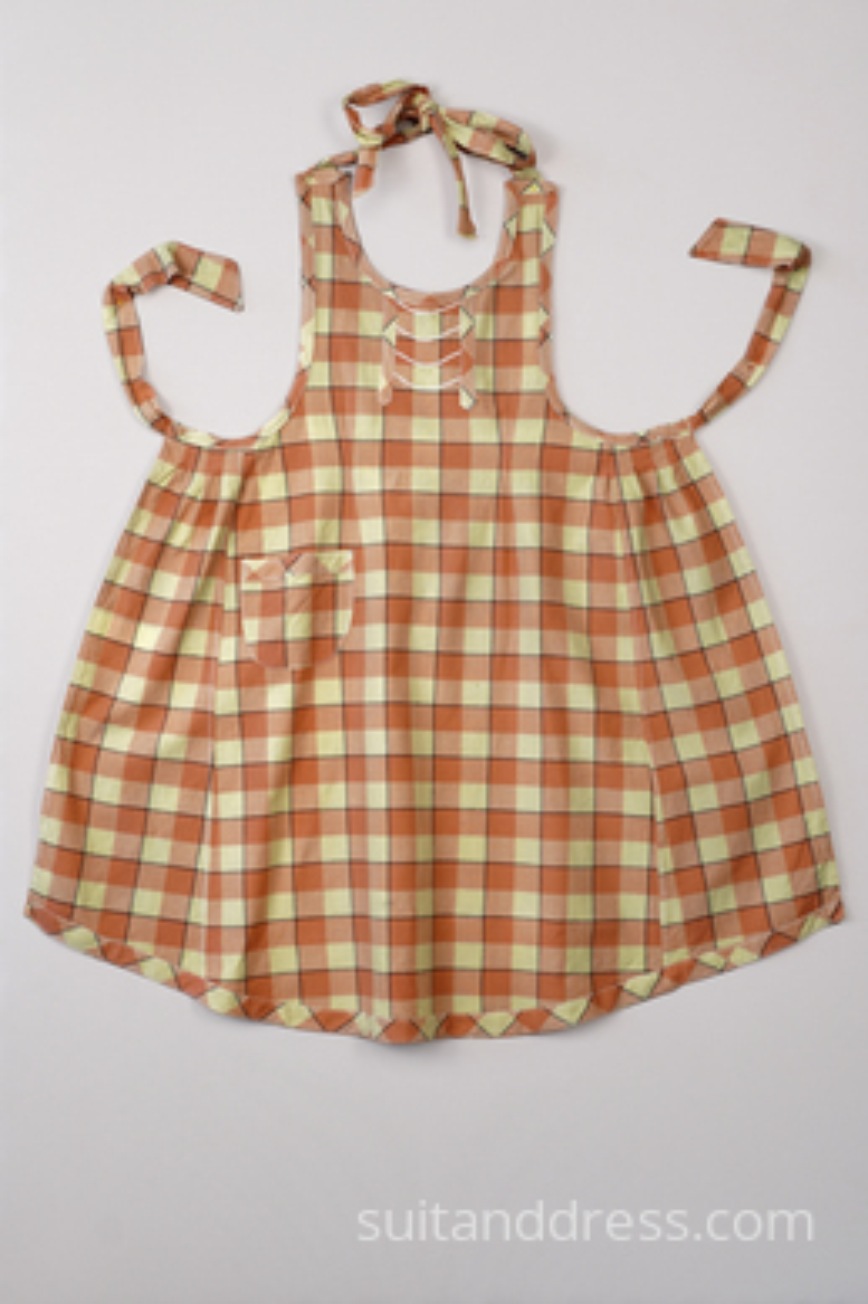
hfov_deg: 28.1
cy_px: 652
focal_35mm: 48
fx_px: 1737
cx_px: 434
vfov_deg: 41.1
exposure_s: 1/50
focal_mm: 32
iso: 320
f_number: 7.1
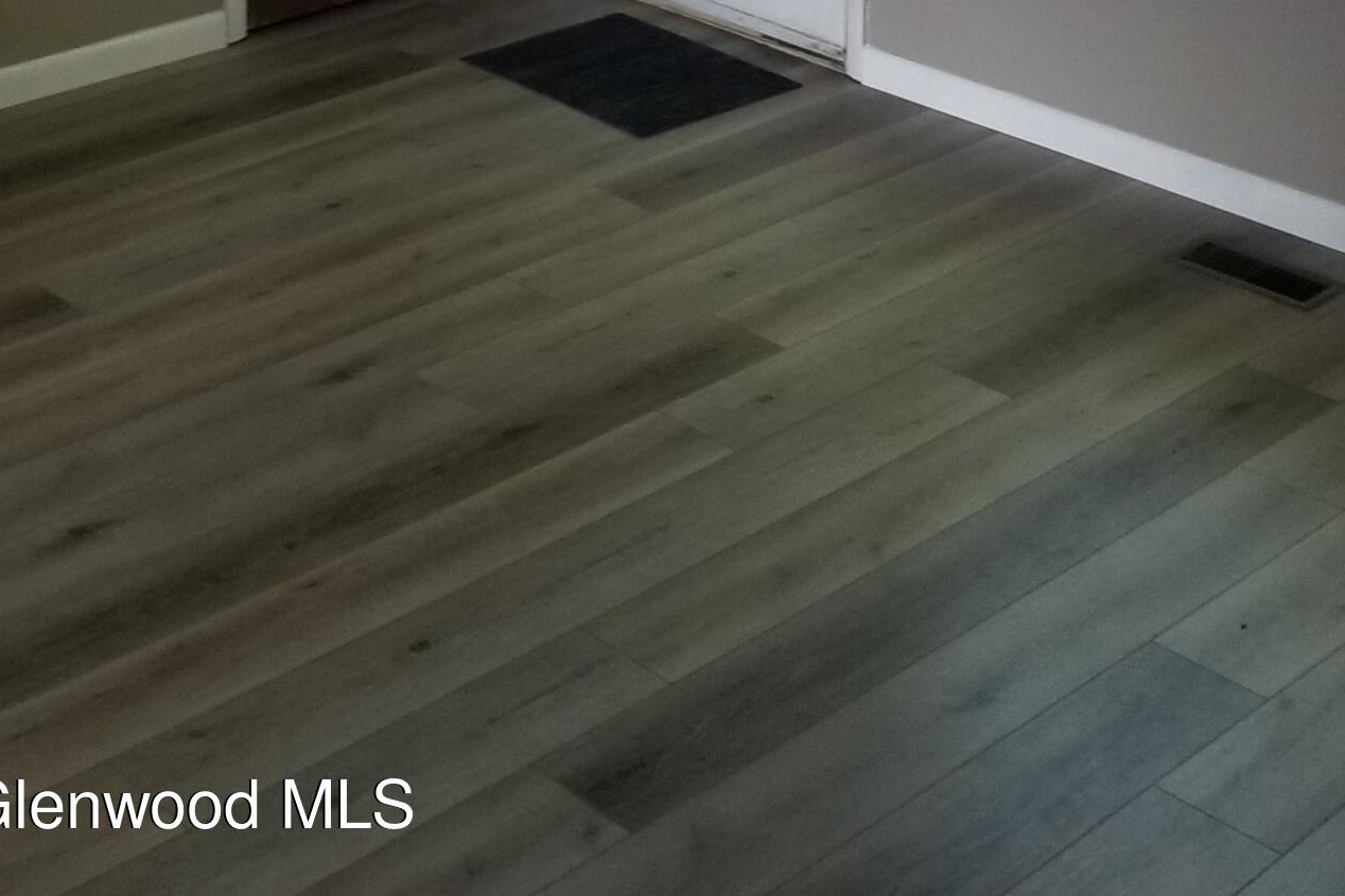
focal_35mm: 64
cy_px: -279
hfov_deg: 31.4
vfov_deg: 19.5
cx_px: 770
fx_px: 2391
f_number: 1.7
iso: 160
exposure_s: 1/40
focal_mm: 4.25
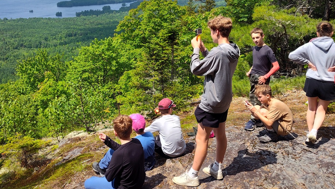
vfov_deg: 33.4
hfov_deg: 56.4
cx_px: 144
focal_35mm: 35
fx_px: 311
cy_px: 60
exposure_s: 1/1576
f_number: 1.8
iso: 100
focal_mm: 5.56
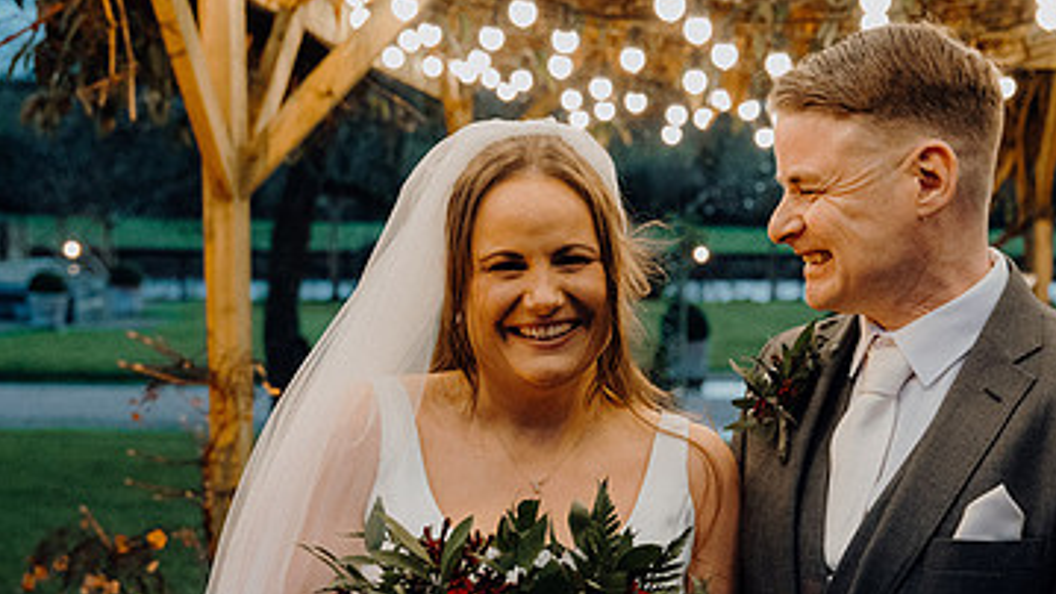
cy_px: 396
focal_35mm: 61
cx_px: 732
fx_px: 1708
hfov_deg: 33.9
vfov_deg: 19.7
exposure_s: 1/160
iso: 5000
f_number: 3.5
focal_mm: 36
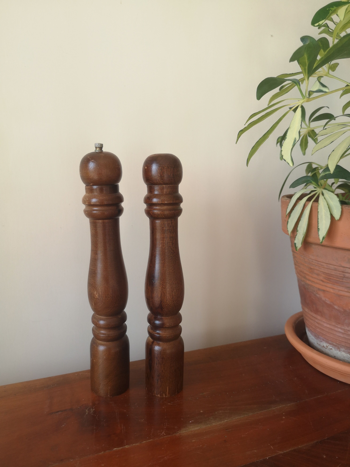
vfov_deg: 65.3
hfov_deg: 51.4
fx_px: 364
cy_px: 234
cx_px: 175
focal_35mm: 27
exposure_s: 1/180
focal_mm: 3.95
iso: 64
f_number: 1.8
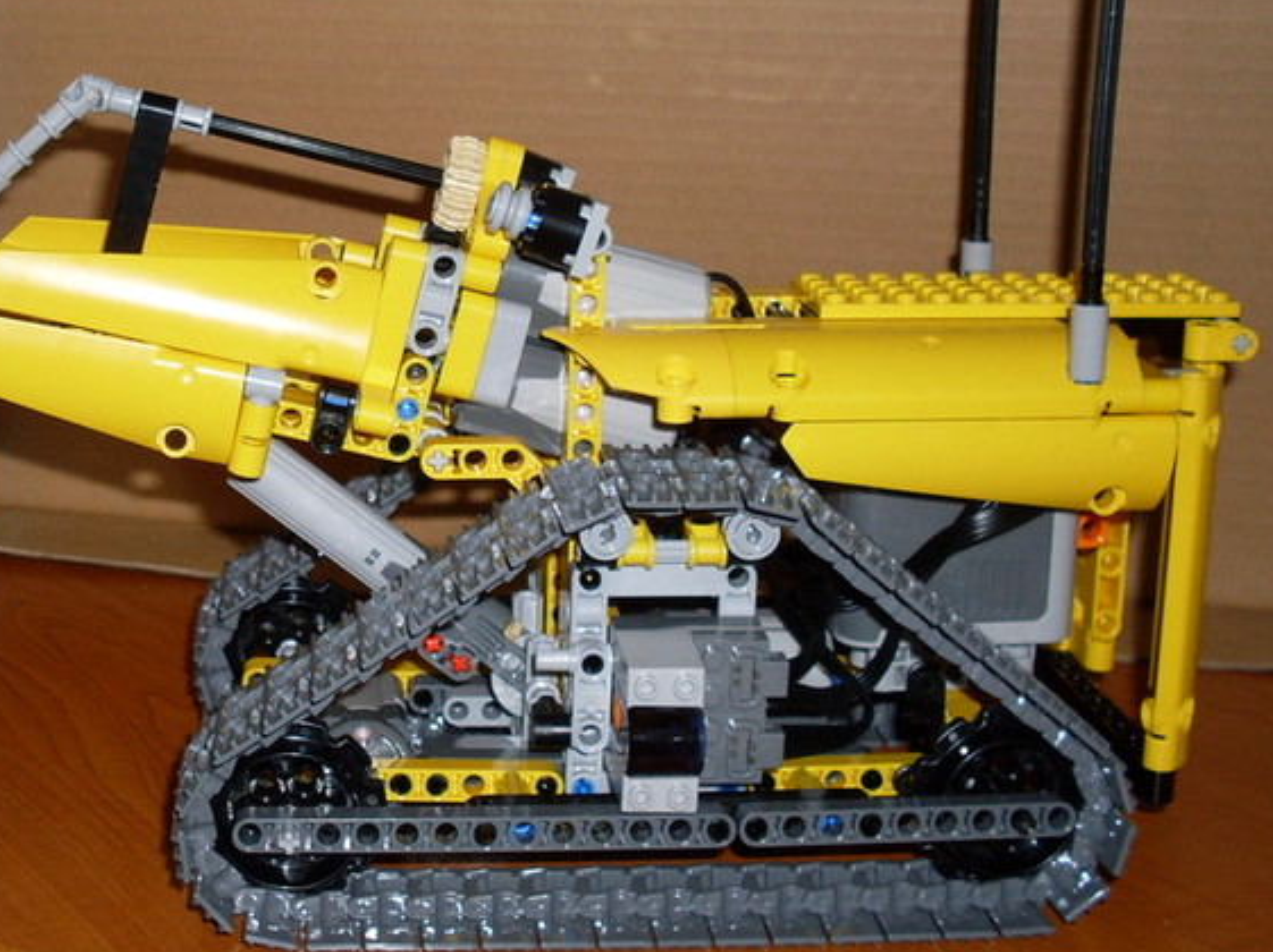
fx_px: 2242
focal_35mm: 61
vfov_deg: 23.9
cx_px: 352
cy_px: 321
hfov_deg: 31.3
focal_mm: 6.3
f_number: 2.8
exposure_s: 1/45
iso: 100
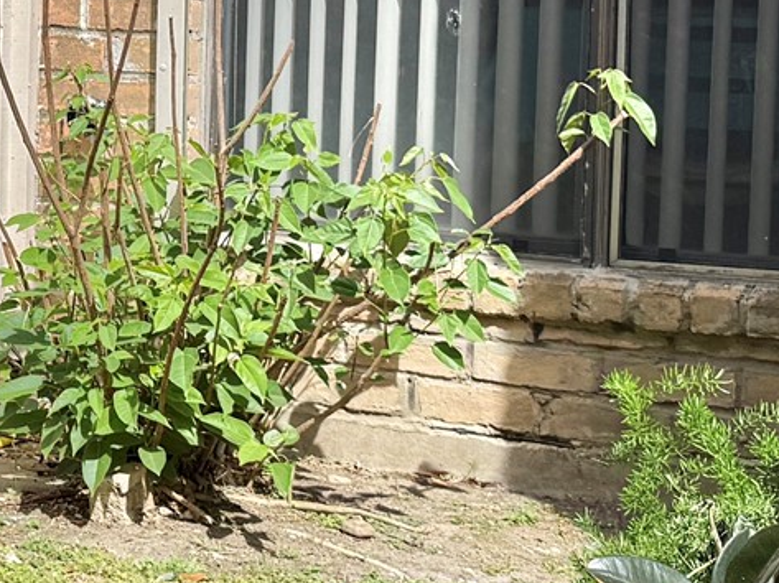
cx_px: -392
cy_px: 46
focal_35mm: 104
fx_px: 2339
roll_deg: -1.3
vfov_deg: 14.1
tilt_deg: -2.4
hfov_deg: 17.1
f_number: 1.78
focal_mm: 6.76
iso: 80
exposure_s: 1/4167
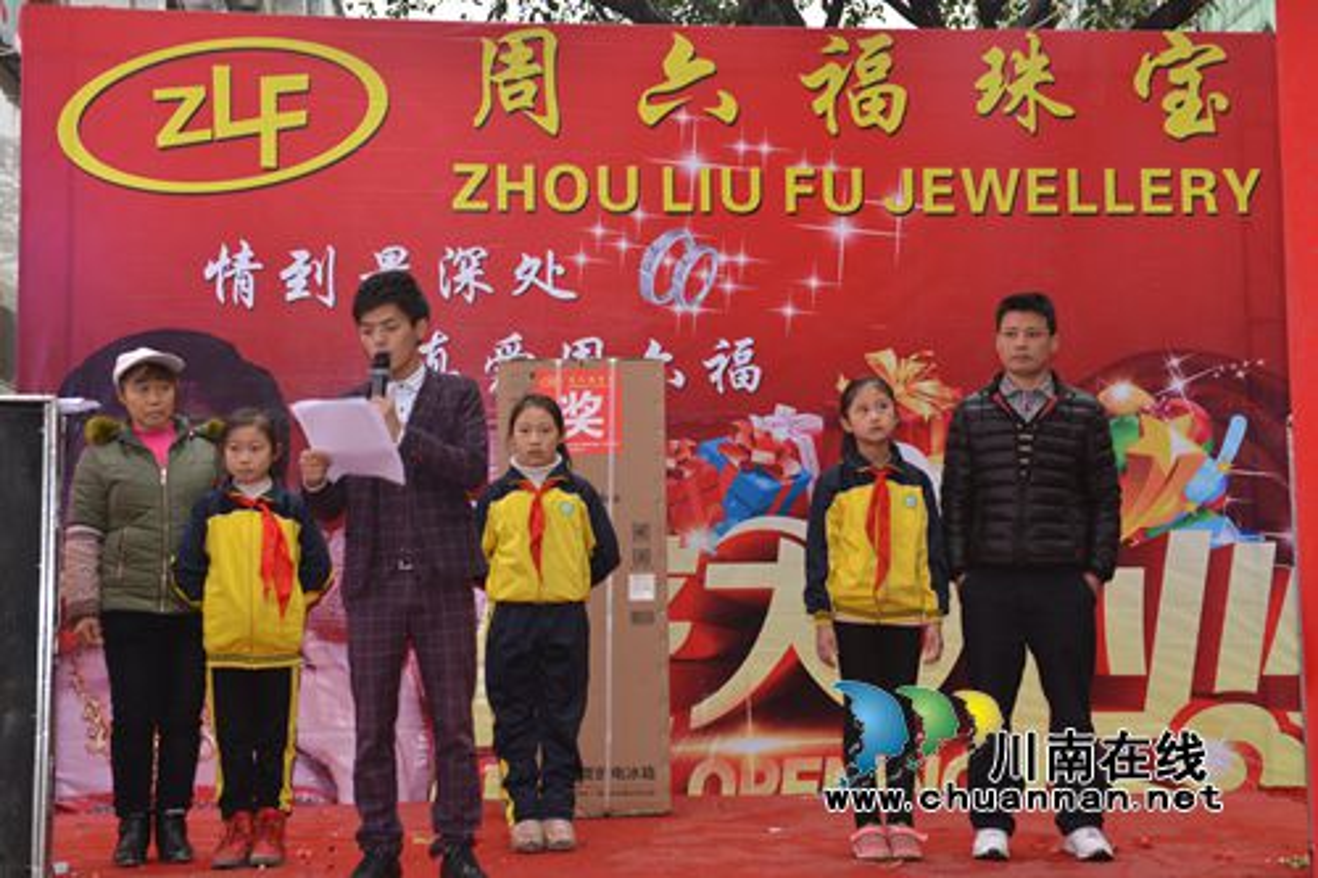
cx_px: 659
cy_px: 439
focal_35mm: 52
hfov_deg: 38.2
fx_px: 1903
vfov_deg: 26.0
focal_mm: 52
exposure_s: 1/20
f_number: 5
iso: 140
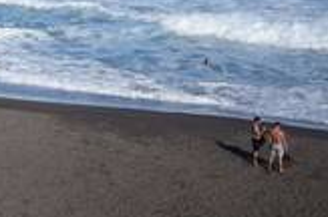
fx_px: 1328
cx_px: -348
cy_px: -74
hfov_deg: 12.3
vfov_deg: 9.2
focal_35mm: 146
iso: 250
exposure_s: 1/4000
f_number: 3.8
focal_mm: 22
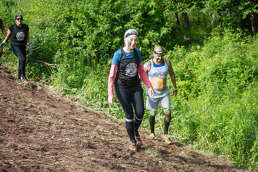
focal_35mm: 86
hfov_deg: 23.6
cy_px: 86
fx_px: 616
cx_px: 129
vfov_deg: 15.9
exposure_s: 1/640
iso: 250
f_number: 4.5
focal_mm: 86
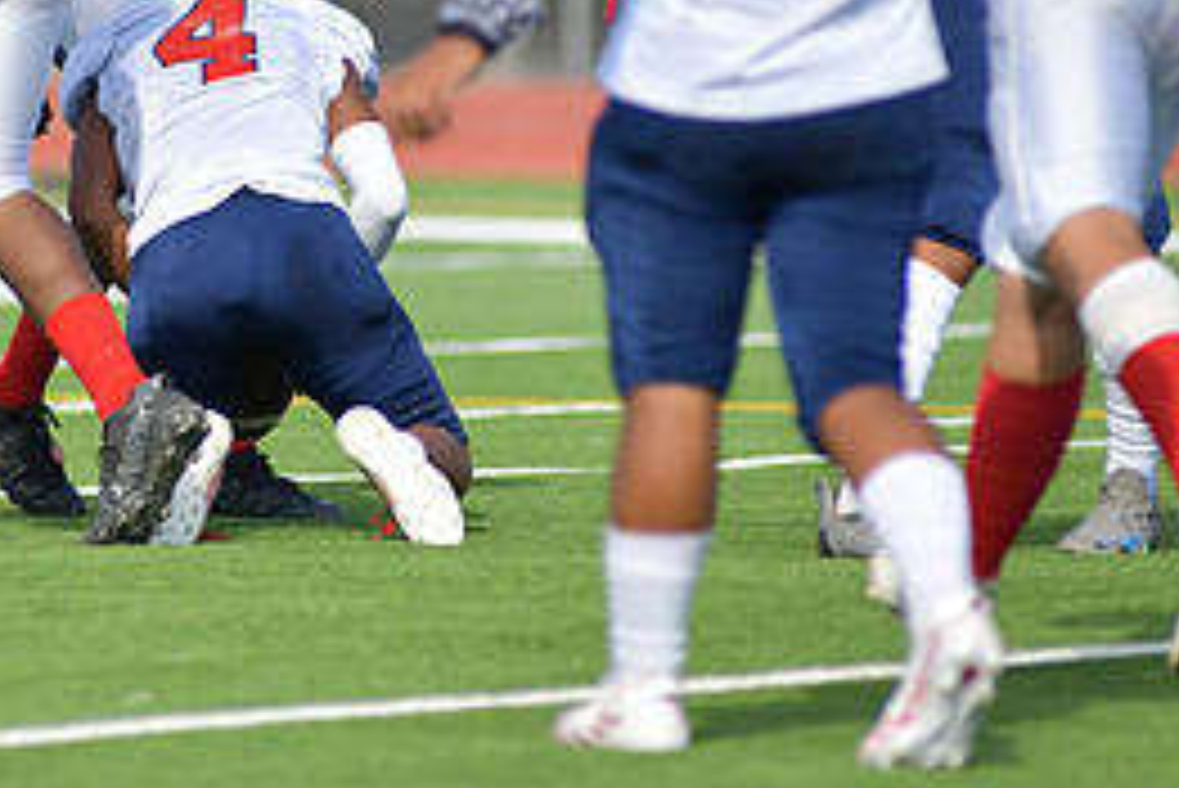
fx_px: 21790
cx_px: 144
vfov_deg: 2.1
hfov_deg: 3.1
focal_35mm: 665
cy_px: 259
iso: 140
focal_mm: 300
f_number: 3.5
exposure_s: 1/2000
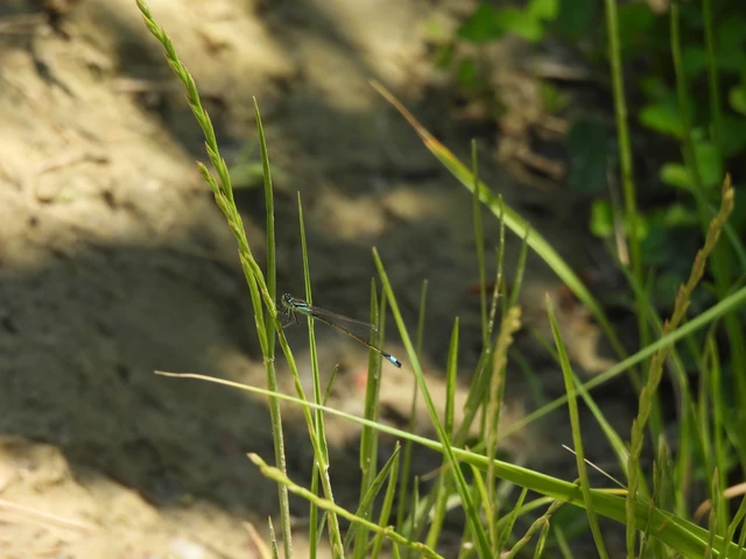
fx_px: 15086
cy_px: 280
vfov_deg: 2.1
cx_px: 373
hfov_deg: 2.8
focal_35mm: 700
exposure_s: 1/250
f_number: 6.3
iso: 100
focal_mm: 125
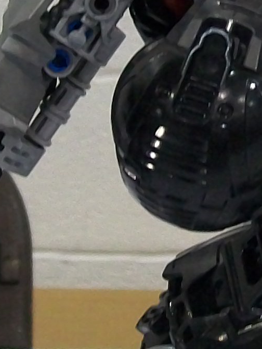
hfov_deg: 8.4
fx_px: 1764
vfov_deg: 11.2
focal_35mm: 175
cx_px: 280
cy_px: 42
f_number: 2.7
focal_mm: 6
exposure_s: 1/30
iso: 160
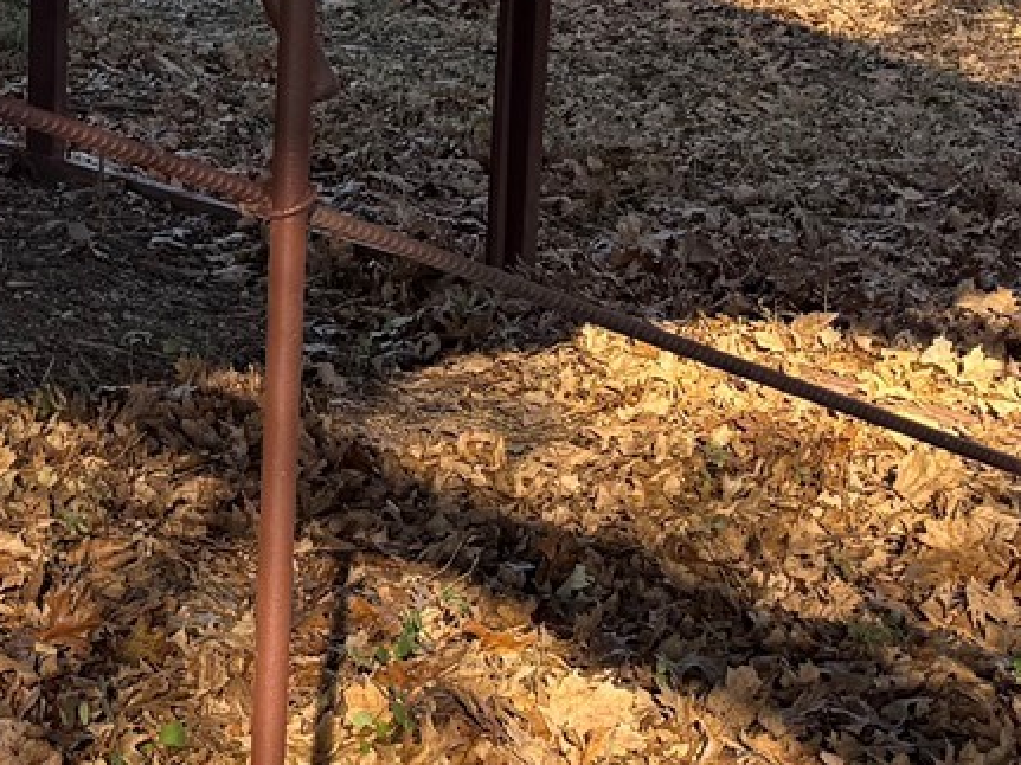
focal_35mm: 107
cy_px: -261
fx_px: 3155
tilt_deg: -3.9
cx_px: -678
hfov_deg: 16.2
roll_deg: -0.8
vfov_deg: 13.3
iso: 80
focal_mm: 6.76
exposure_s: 1/995
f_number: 1.78
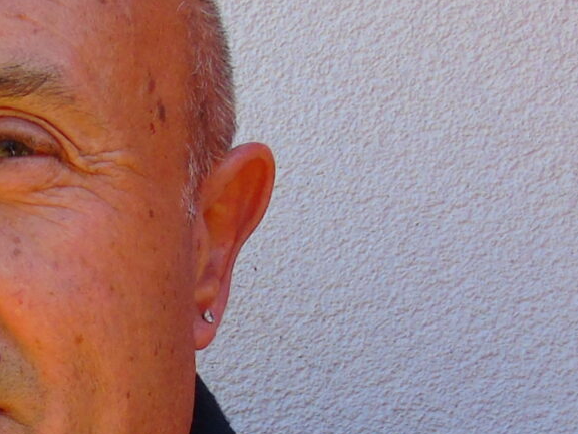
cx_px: -81
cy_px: 424
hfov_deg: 14.9
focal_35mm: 129
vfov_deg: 11.4
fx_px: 2154
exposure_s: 1/200
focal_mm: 5.2
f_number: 3.6
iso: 80
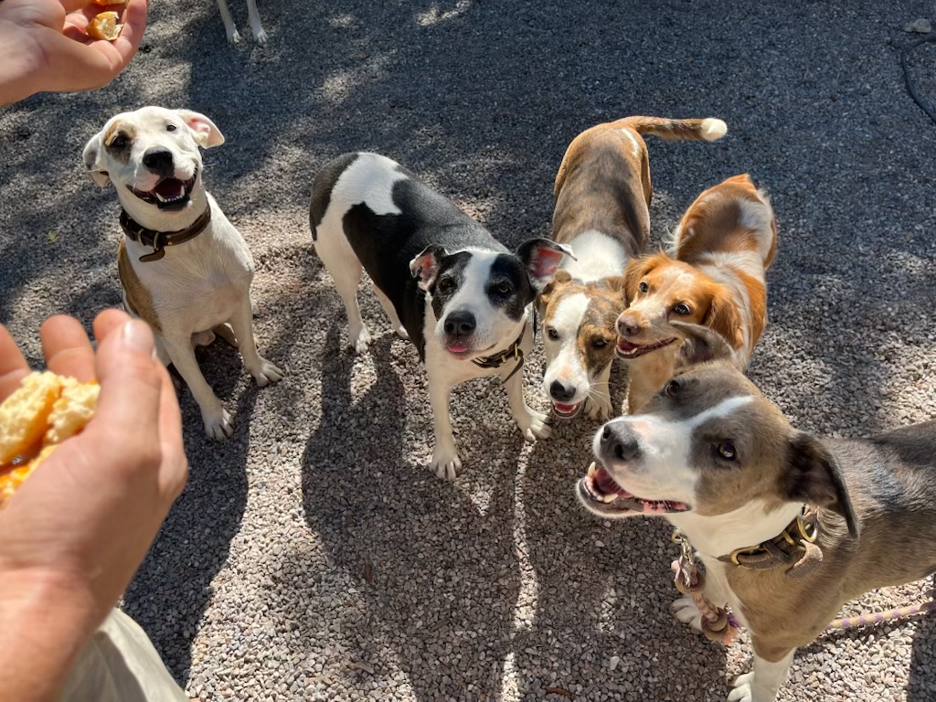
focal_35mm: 26
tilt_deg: -46.9
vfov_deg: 53.1
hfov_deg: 67.3
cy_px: 351
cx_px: 468
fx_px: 703
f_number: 1.6
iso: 50
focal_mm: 5.1
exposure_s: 1/975
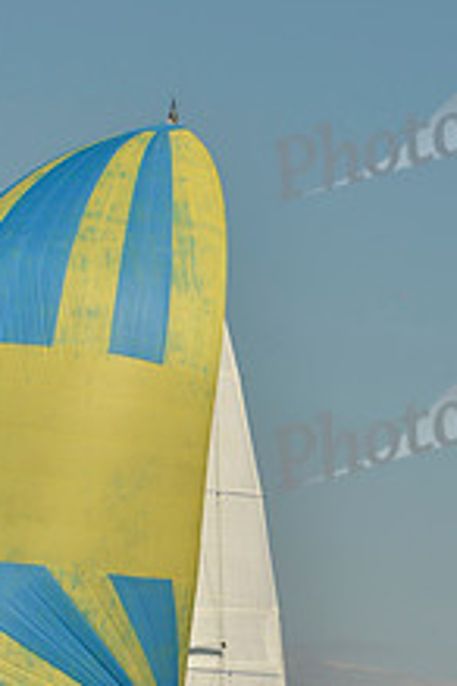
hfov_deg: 3.7
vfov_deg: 5.5
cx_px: 111
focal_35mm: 371
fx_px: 7064
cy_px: 617
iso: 200
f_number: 8
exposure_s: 1/500
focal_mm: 140
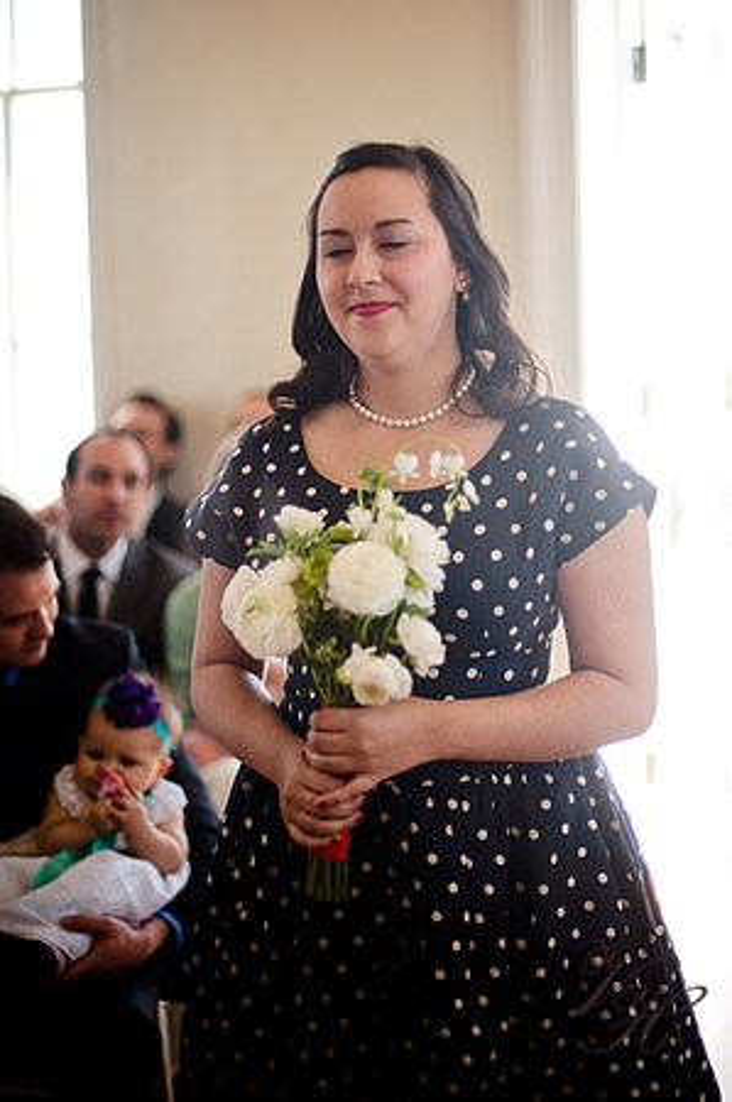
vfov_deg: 39.6
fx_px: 1528
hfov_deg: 26.9
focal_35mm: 50
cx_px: 366
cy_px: 551
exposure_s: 1/320
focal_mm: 50
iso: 200
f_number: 1.4
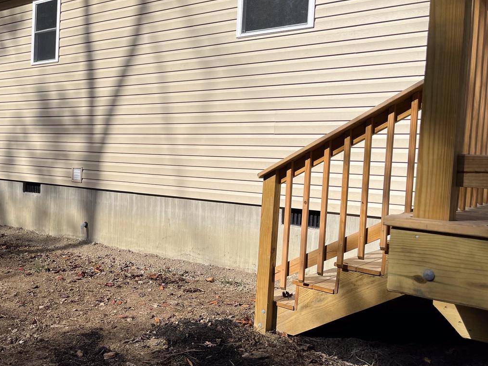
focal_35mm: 37
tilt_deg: +0.0
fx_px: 522
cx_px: 142
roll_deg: -3.0
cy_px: 172
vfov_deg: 38.7
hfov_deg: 48.8
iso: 50
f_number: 1.6
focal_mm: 5.1
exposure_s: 1/7874
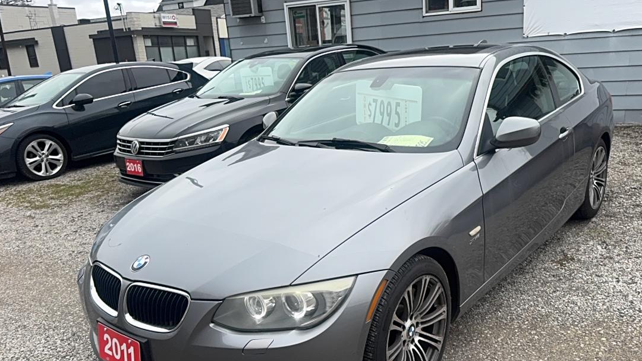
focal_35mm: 31
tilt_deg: -17.4
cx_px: 356
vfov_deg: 37.5
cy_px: 227
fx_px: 528
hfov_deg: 62.5
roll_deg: +4.3
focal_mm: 6.76
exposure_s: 1/3731
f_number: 1.78
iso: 50
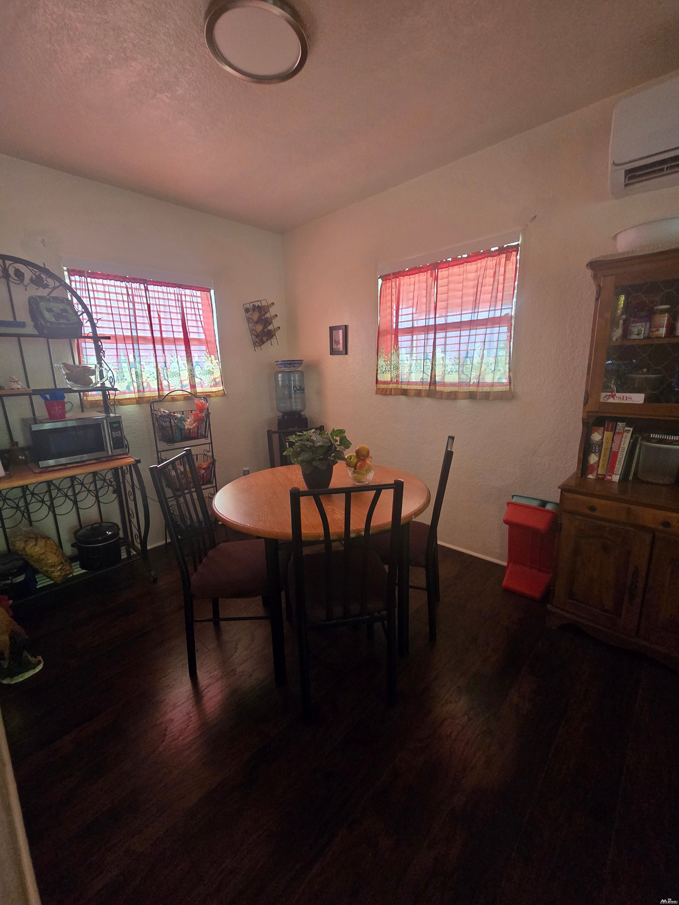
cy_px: 452
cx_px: 340
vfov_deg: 106.2
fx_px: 340
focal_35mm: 13
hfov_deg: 89.9
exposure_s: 1/60
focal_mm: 2.2
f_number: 2.2
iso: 640
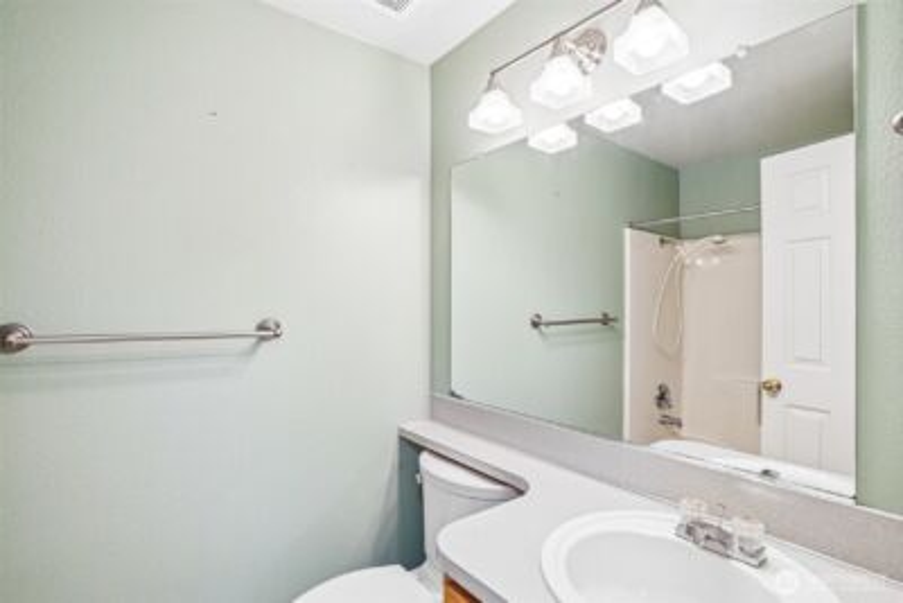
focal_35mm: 17
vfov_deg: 70.5
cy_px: 302
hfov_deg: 93.3
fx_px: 427
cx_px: 452
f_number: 8
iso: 400
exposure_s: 1/6
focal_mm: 17
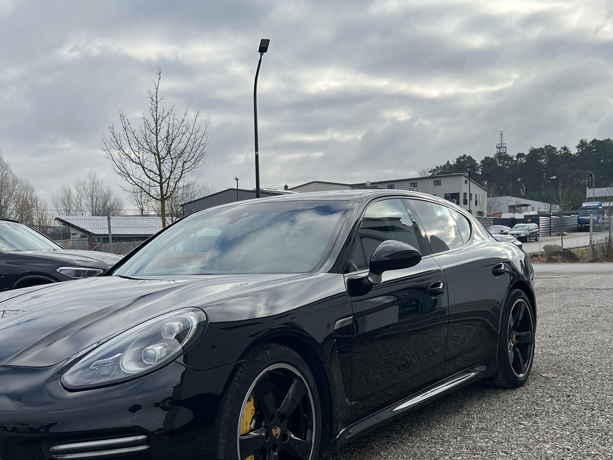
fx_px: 744
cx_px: 212
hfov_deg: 44.2
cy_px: 322
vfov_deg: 33.9
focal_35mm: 42
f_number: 1.5
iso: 50
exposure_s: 1/1934
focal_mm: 5.7
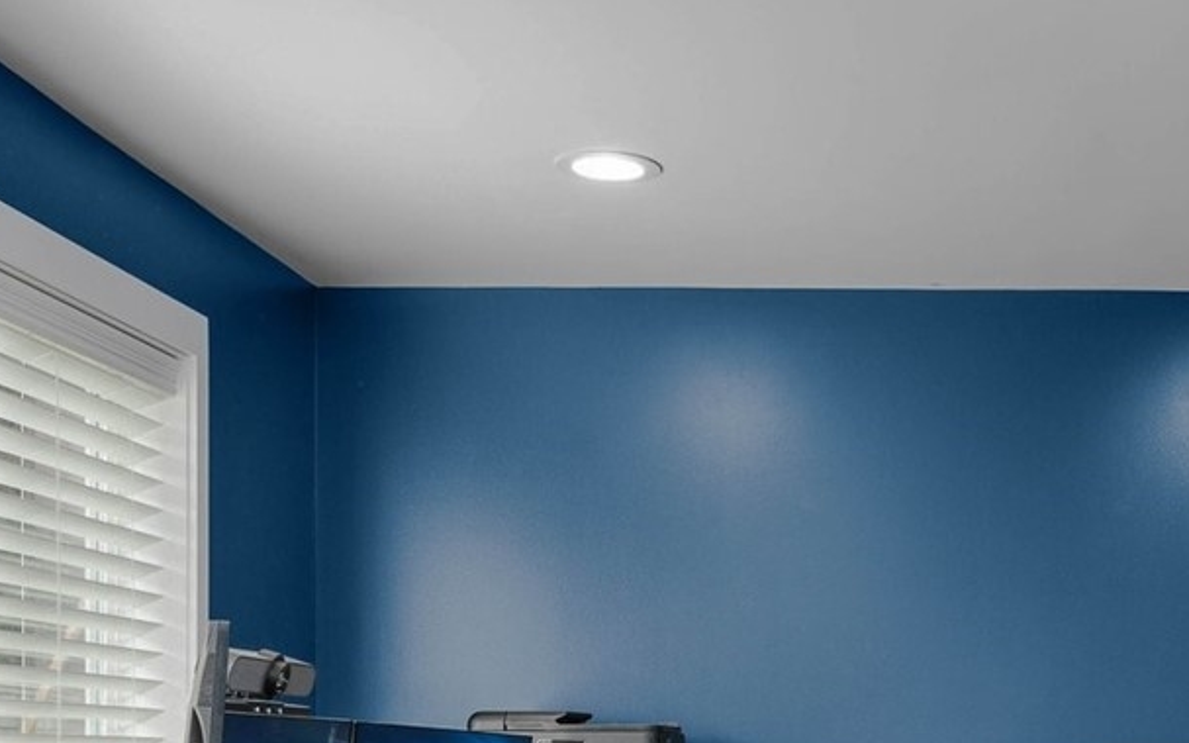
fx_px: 1847
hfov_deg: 34.4
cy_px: 773
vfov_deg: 21.8
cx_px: 980
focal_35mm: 57
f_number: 8
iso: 400
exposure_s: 1.3
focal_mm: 20
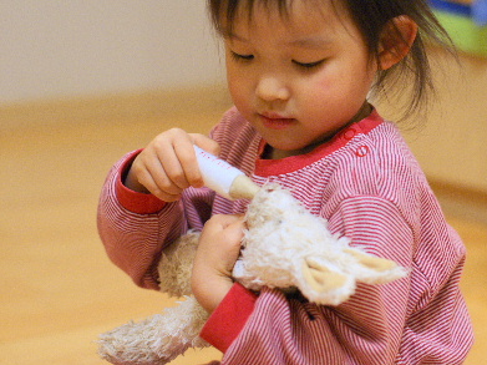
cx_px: 271
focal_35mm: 92
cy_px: 167
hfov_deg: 21.3
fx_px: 1294
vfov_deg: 16.1
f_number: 2
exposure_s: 1/50
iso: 400
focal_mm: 50
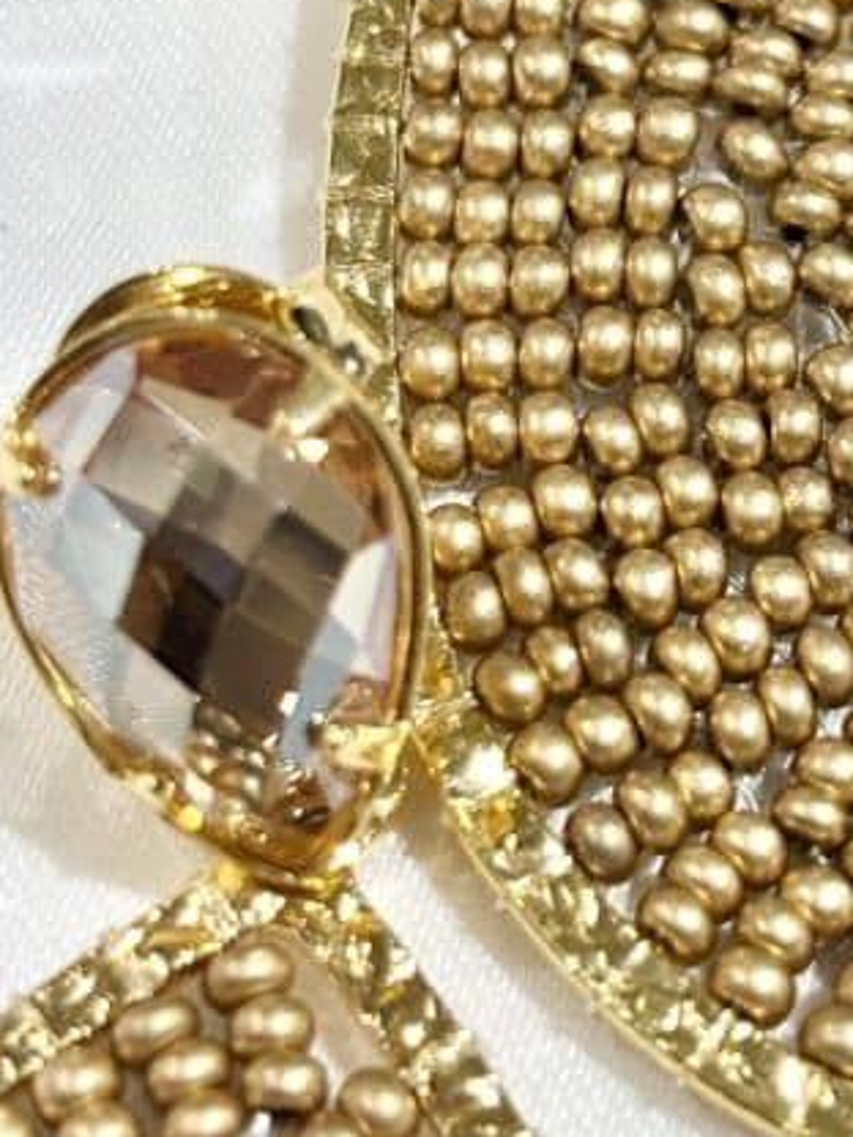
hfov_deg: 11.4
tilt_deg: -41.7
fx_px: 4206
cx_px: 984
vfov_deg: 15.4
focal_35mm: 128
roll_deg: +5.4
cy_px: 396
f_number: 1.6
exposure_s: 1/199
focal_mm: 5.96
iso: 32
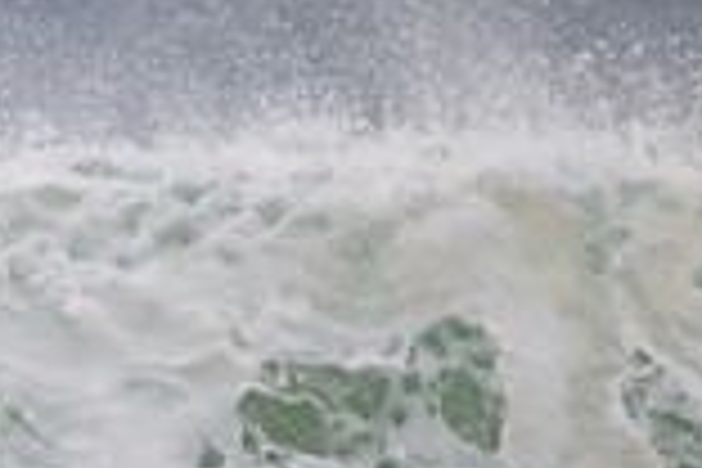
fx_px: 70701
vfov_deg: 0.4
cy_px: 1014
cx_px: -545
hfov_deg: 0.6
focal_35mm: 3626
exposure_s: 1/2000
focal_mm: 800
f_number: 11
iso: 800
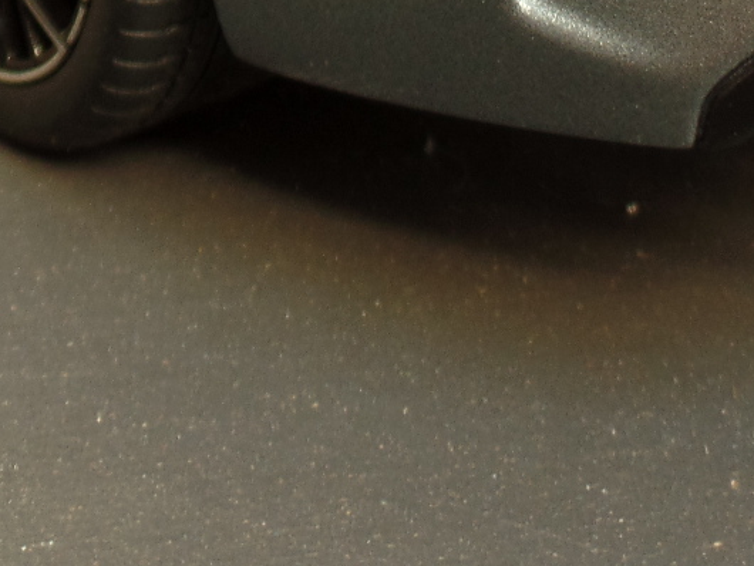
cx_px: 387
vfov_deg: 10.6
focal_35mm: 131
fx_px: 2855
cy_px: -469
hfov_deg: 15.0
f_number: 3
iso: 80
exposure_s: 1/20
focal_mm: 6.2
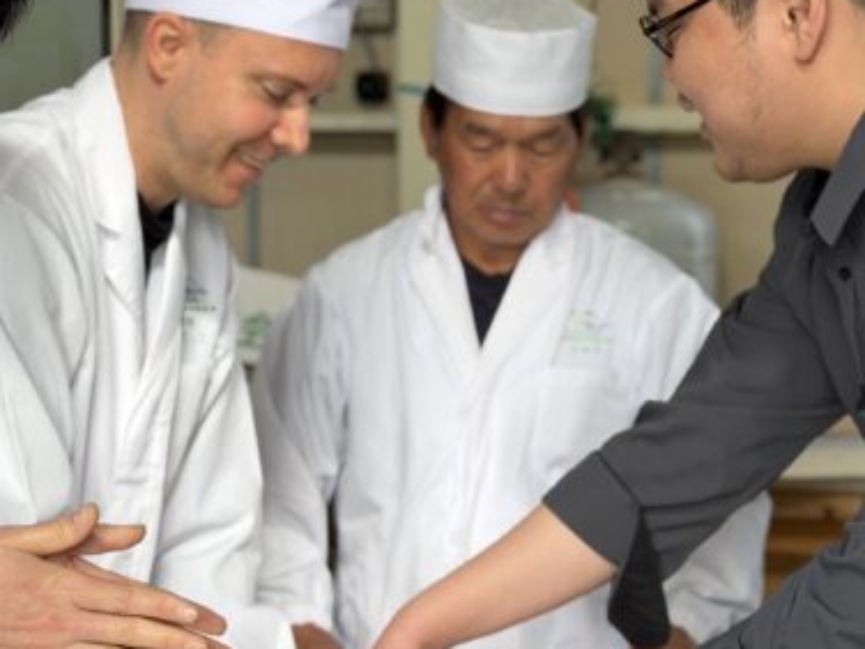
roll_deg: -0.4
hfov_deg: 20.0
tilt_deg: -6.4
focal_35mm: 98
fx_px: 2449
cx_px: 460
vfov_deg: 15.1
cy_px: 336
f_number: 1.78
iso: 64
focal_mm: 6.76
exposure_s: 1/475
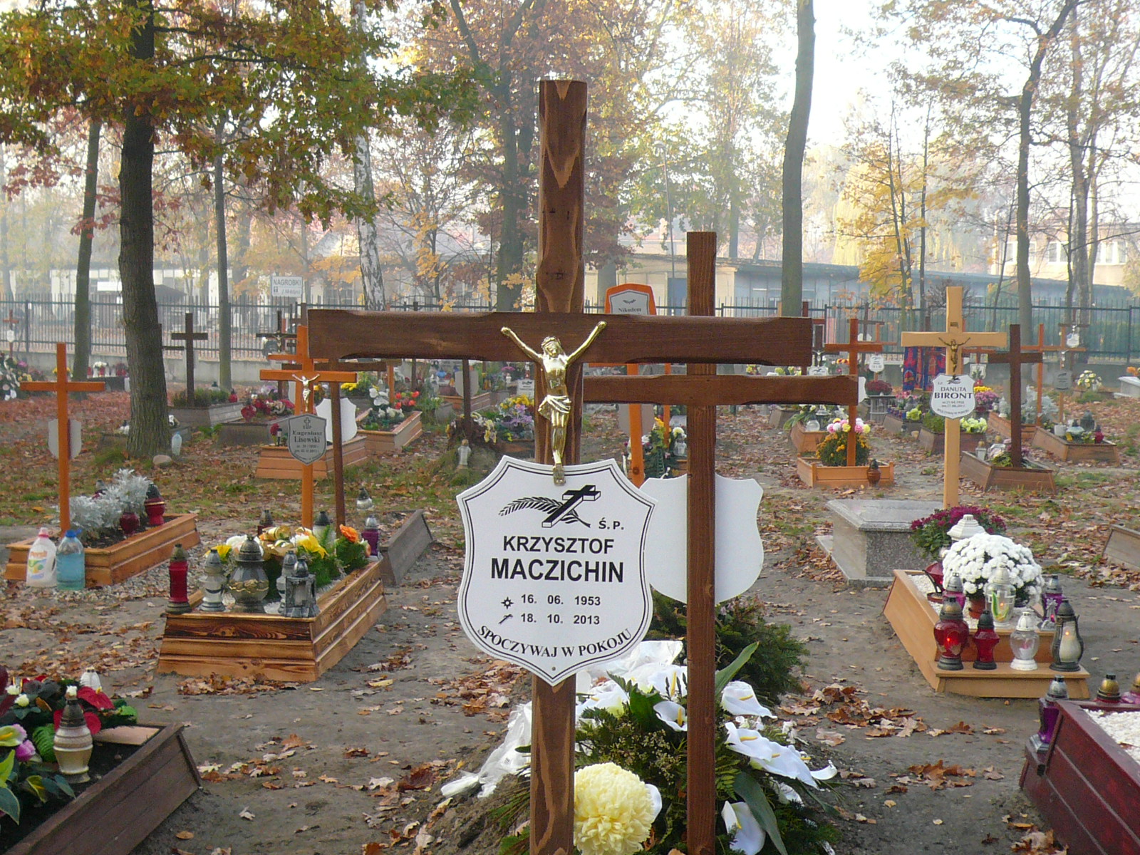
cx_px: 570
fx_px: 1680
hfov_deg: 37.5
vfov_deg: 28.6
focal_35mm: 51
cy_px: 428
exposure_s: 1/80
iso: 100
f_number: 3
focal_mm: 5.4
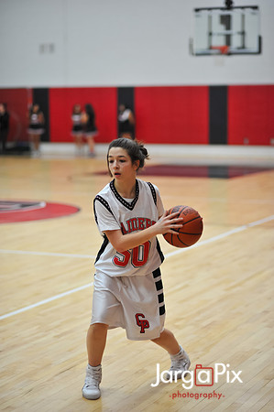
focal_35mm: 85
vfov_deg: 23.9
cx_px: 137
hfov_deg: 16.0
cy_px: 206
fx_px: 973
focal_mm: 85
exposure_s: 1/500
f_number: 2
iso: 1100
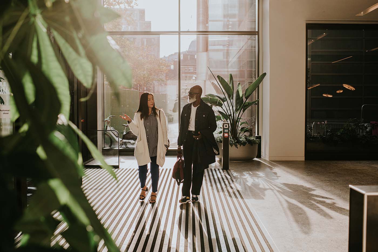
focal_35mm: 35
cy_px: 126
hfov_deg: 54.4
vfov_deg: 37.8
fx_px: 367
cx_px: 189
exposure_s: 1/640
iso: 250
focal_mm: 35
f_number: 4
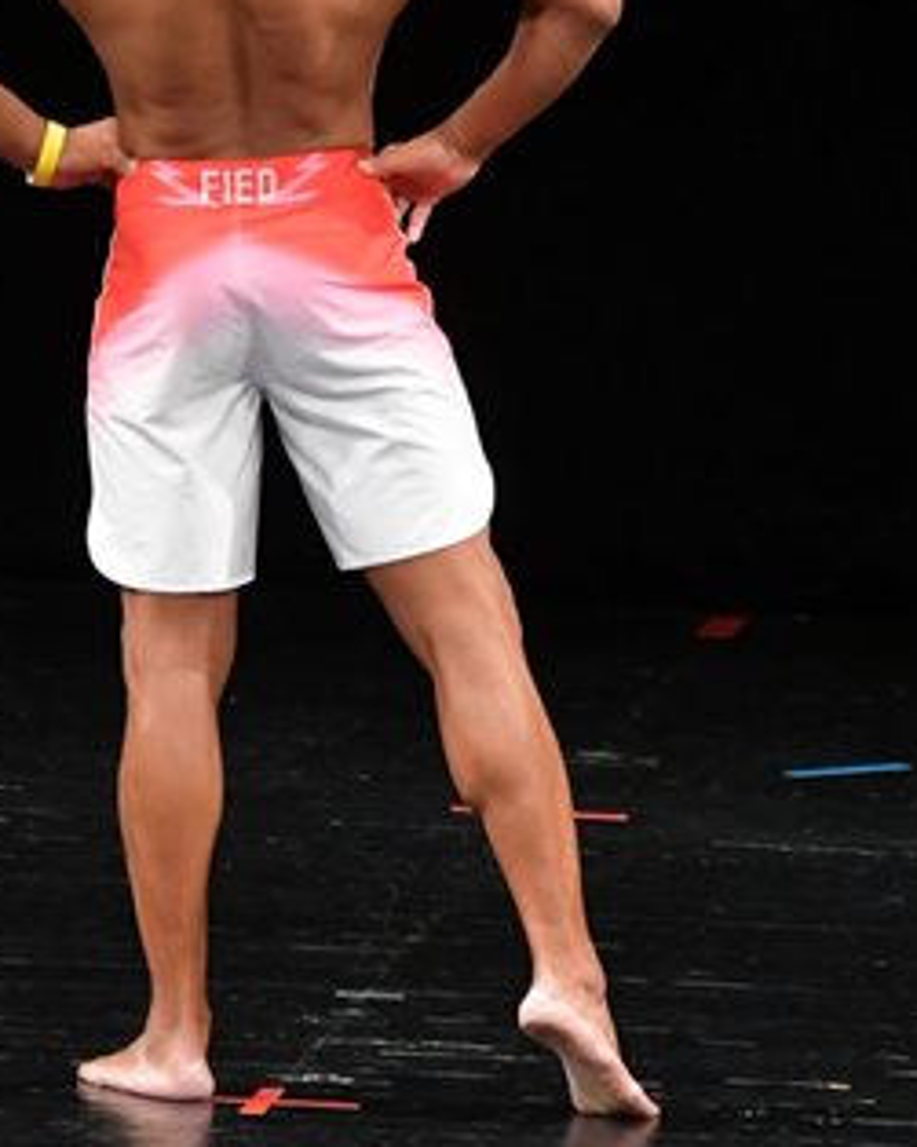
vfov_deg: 3.1
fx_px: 21213
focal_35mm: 625
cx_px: 455
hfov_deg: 2.5
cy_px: 340
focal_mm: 180
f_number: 5.6
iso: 3200
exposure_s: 1/400
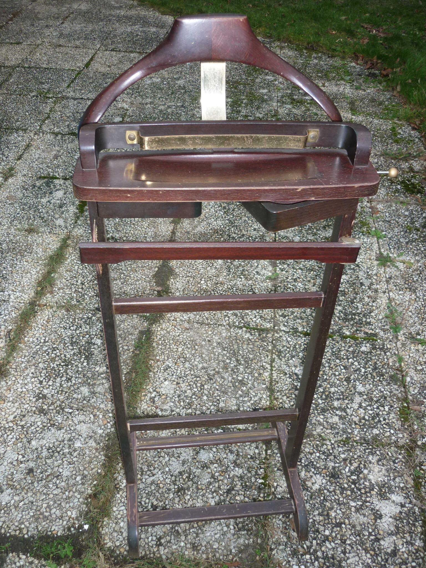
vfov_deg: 55.4
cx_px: 213
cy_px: 284
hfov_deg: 42.9
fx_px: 541
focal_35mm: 33
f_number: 2.8
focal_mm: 5.5
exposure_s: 1/30
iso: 100
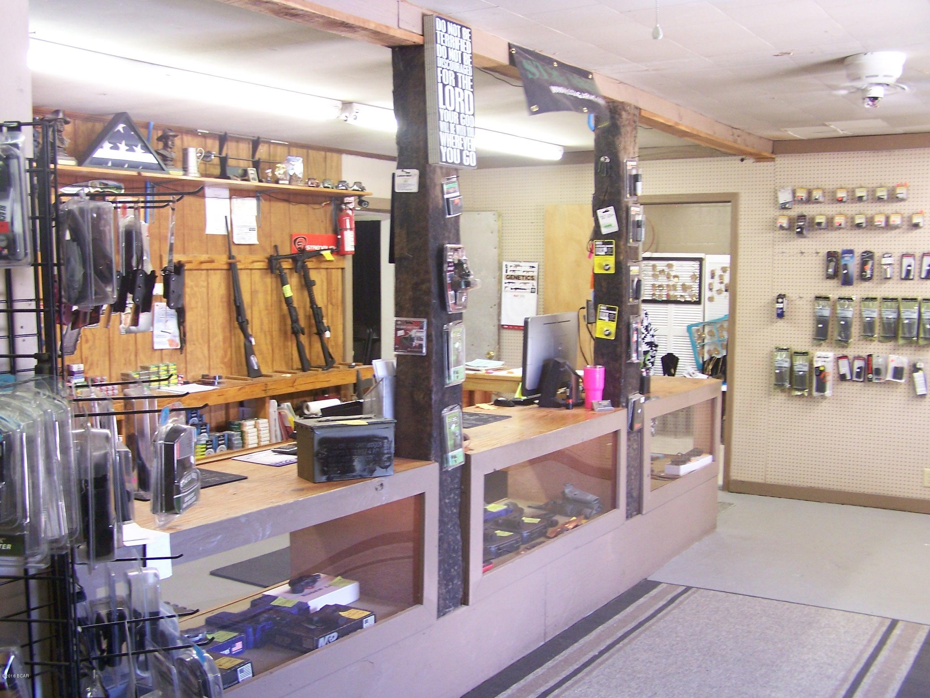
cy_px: 349
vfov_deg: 37.7
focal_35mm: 38
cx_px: 465
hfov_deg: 49.0
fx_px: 1021
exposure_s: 1/10
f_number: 2.8
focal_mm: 6.3
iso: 140
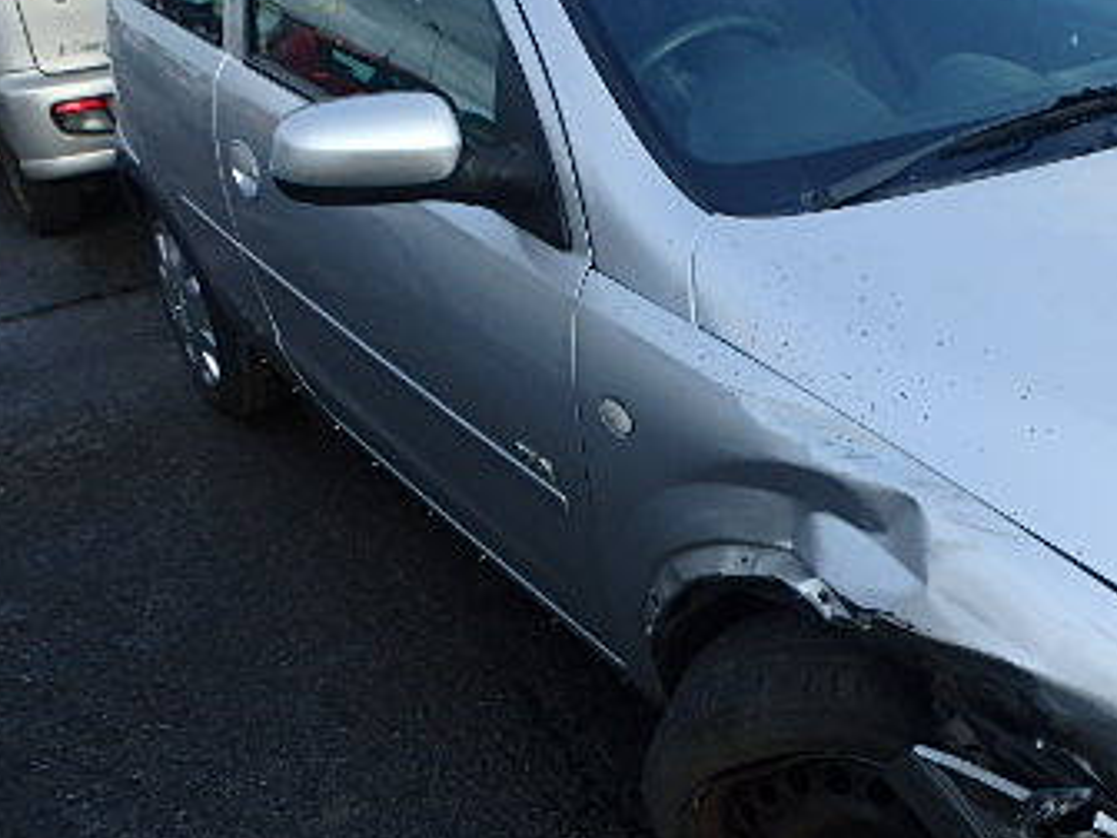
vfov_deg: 35.9
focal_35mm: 40
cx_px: 931
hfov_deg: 44.0
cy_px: 452
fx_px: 1291
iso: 125
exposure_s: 1/320
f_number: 3.5
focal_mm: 3.7
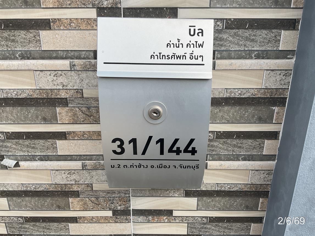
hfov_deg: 61.7
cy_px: 118
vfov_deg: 48.2
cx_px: 158
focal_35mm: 29
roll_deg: +0.5
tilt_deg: -21.1
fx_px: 264
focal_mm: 3
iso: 16
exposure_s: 1/1675
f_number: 1.8
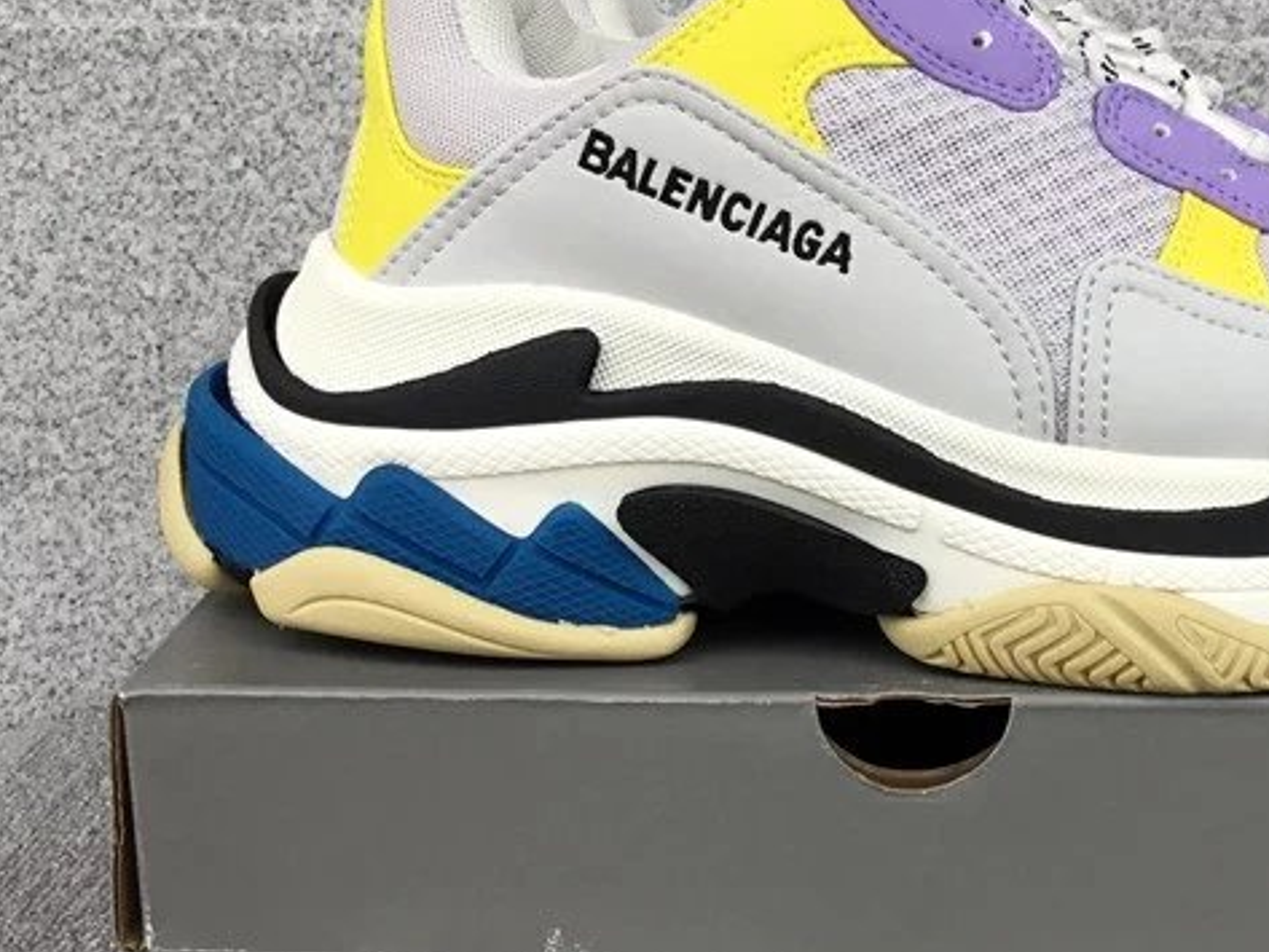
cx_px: 928
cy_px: 591
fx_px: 2163
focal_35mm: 59
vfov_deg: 24.8
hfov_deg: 32.2
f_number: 2.4
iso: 32
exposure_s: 1/100
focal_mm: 3.3
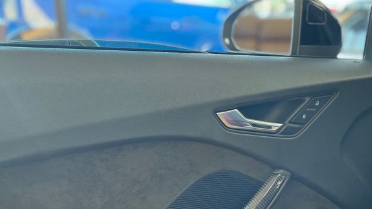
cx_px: 211
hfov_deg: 42.0
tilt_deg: -23.4
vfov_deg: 23.1
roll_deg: -1.3
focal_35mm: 49
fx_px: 483
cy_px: 225
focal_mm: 4.2
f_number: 1.6
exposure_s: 1/120
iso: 80
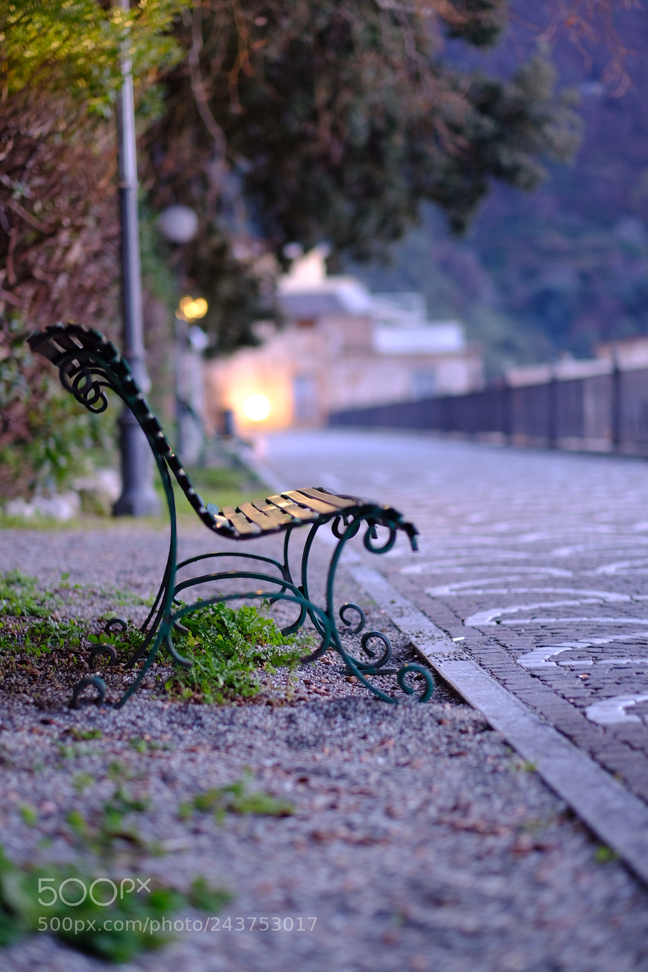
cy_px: 486
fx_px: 2267
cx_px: 324
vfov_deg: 24.2
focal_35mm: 84
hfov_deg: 16.3
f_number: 1.2
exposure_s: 1/60
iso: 400
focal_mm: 56
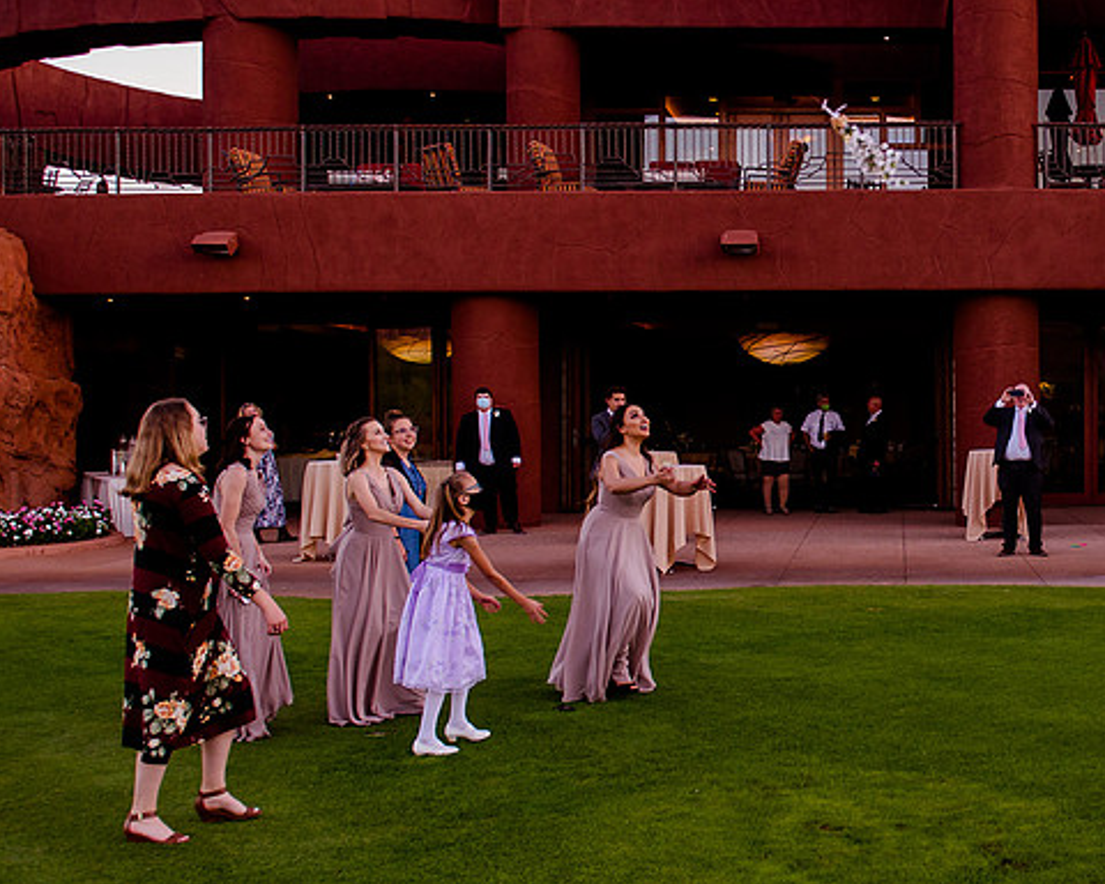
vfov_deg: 30.2
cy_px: 409
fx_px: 1635
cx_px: 933
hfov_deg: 35.7
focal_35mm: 50
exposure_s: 1/320
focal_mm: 24
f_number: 3.2
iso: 640
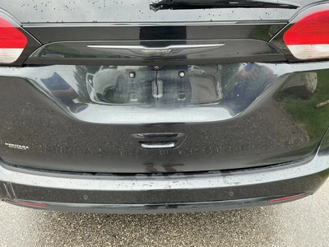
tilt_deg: -31.3
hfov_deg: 63.4
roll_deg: -0.3
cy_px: 124
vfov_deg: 49.7
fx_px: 266
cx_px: 164
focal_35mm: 28
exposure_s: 1/122
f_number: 1.8
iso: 25
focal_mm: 3
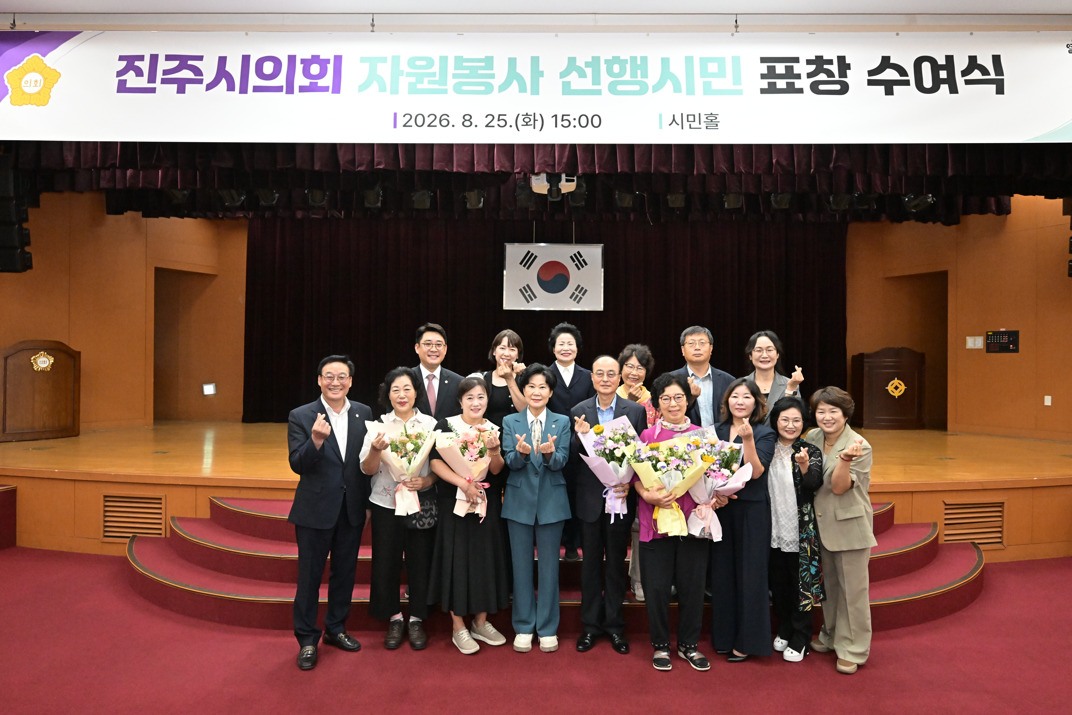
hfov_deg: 81.2
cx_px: 536
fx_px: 625
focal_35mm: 21
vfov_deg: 59.5
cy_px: 358
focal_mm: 21
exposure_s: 1/200
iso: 6400
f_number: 6.3
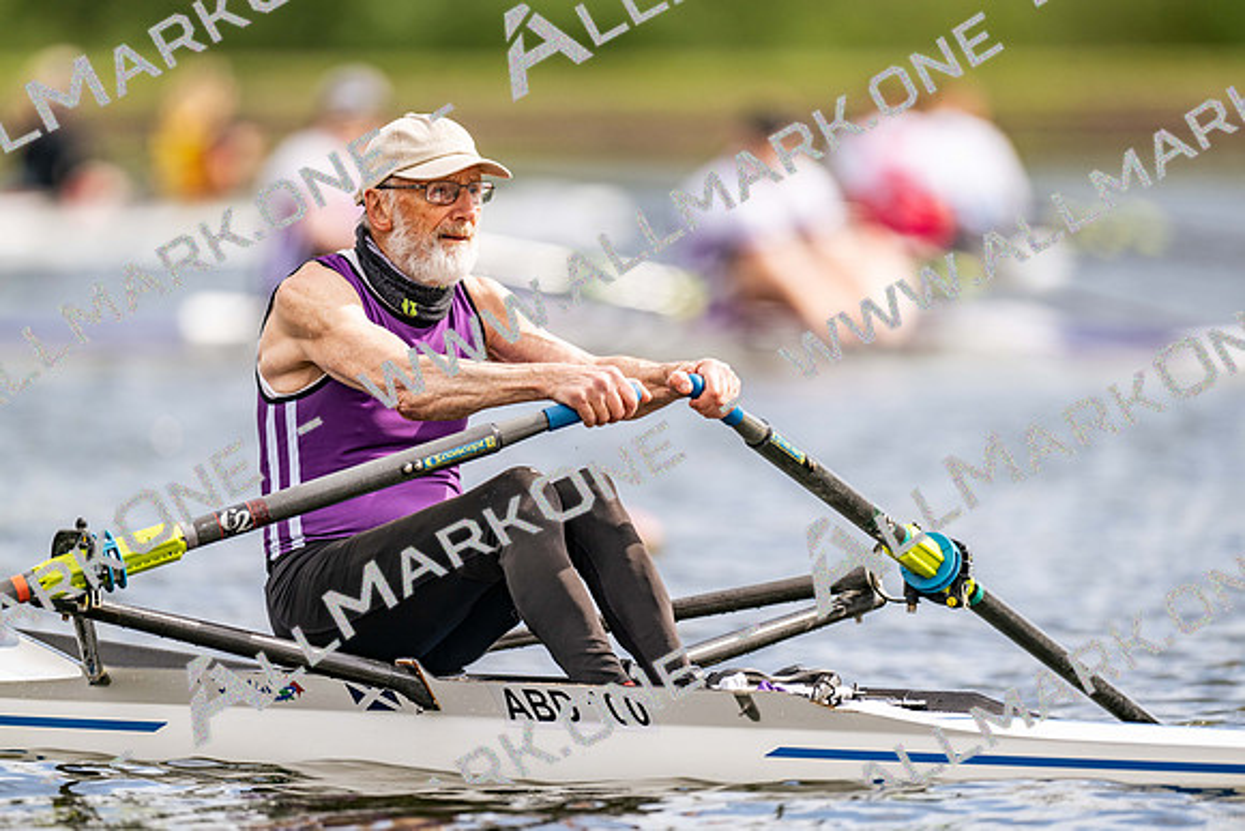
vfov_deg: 2.3
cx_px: 622
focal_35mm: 600
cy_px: 416
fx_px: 20754
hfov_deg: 3.4
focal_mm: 600
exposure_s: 1/2500
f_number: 4
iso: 280
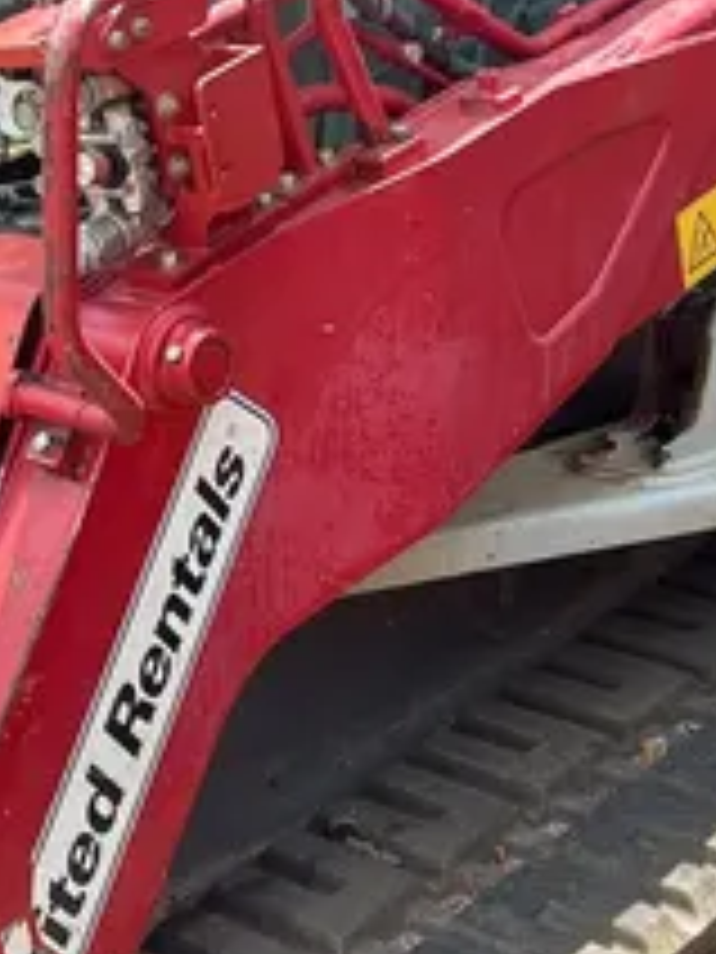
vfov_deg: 21.8
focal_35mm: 90
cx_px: 185
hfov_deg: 16.3
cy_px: 439
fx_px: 2482
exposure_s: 1/873
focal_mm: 5.7
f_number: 1.5
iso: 50
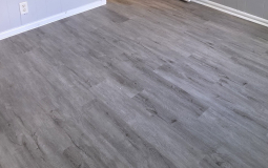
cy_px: -30
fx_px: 263
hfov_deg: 53.2
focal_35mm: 36
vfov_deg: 30.4
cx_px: 173
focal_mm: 2.2
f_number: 1.9
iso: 320
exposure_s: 1/120
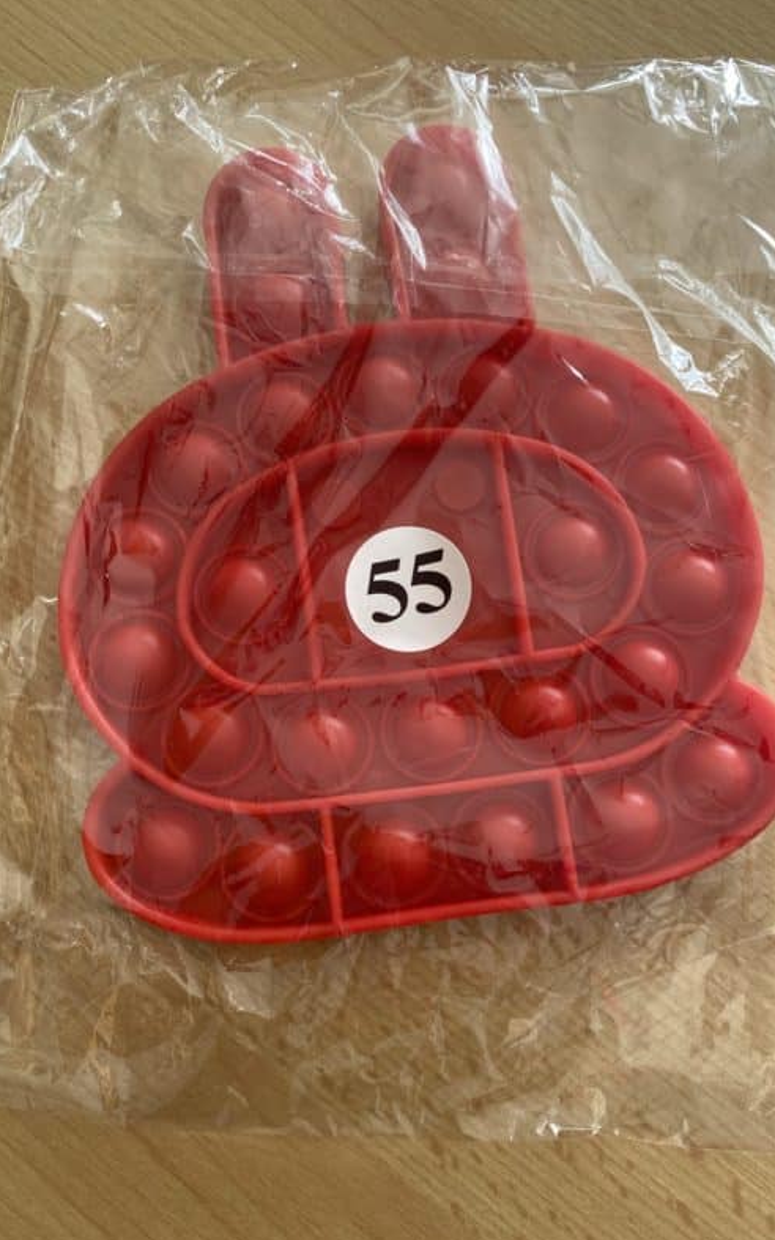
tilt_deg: -80.9
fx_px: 946
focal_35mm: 28
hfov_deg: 44.5
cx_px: 394
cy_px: 619
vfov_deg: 66.5
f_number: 1.8
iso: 50
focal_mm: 4.25
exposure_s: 1/121
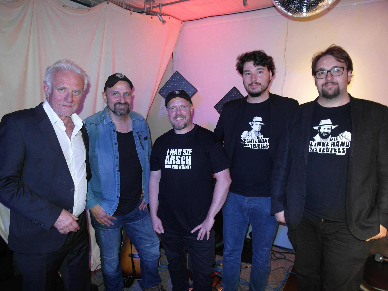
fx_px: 269
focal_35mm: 24
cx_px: 194
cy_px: 146
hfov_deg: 71.6
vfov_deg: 56.8
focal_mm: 5.2
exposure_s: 1/30
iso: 200
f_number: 2.5
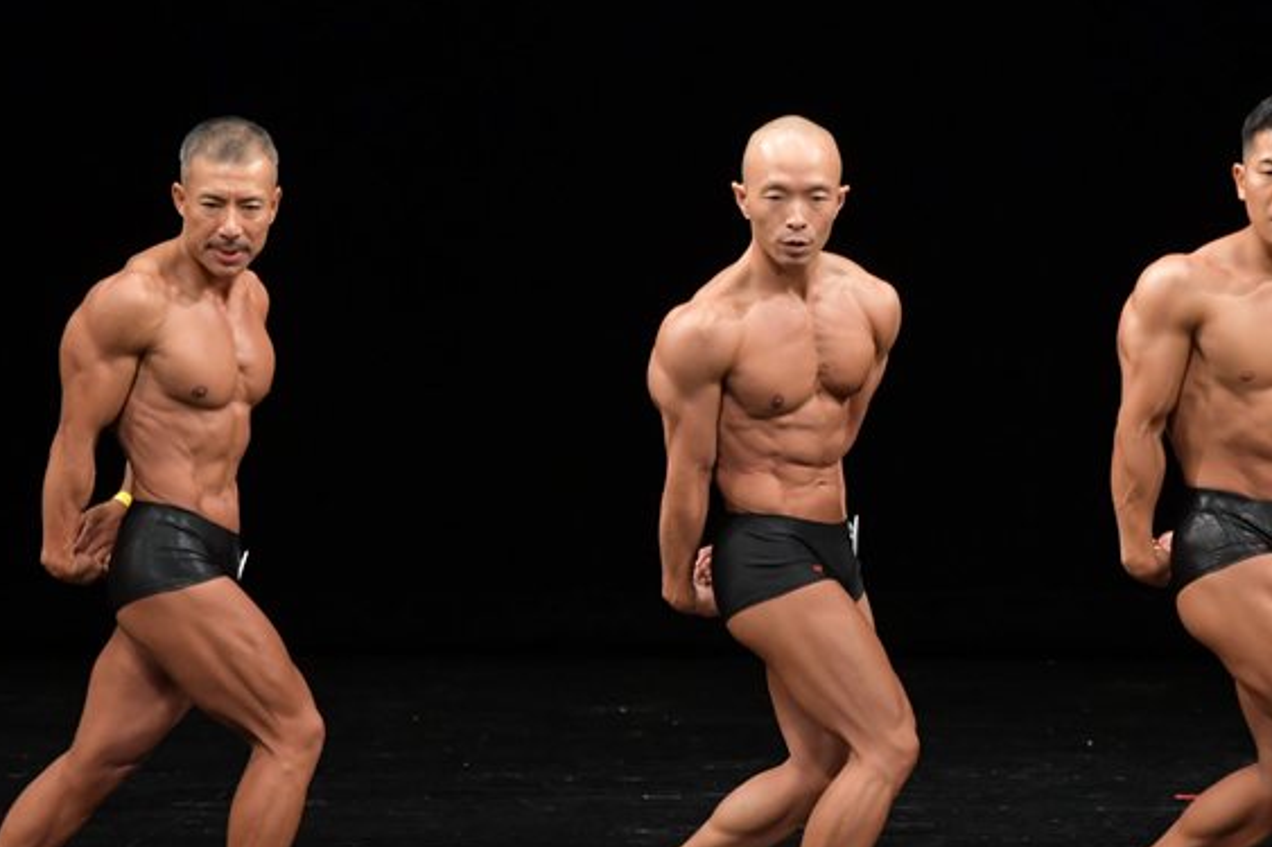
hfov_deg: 5.3
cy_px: 533
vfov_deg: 3.5
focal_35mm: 392
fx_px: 13846
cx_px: 668
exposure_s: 1/400
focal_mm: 190
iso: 2500
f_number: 5.6
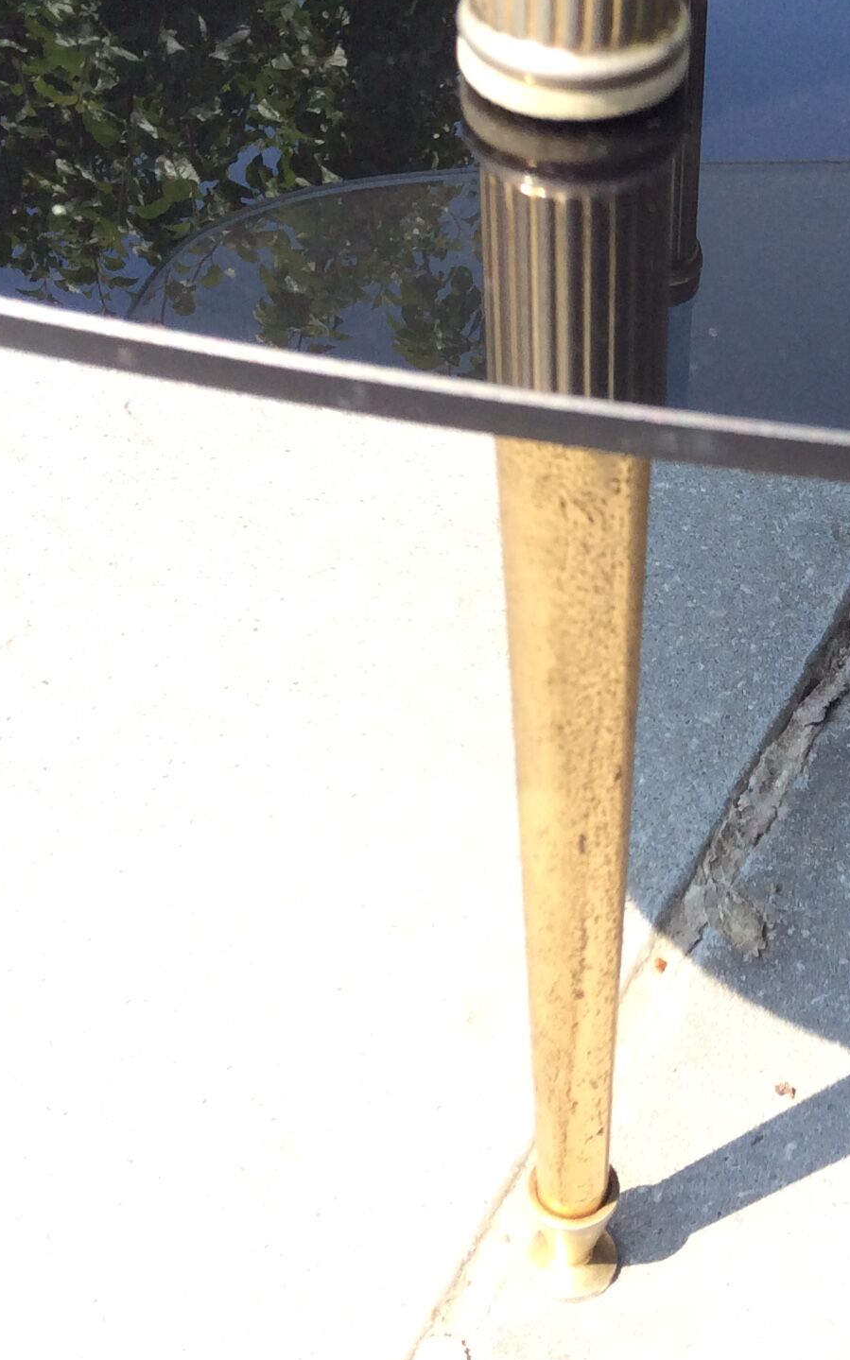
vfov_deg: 33.5
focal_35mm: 61
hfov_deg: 21.1
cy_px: 663
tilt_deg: -44.2
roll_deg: -1.6
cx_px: 628
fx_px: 2262
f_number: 2.4
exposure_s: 1/733
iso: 32
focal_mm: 3.3
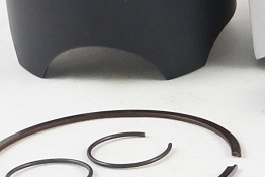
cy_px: -100
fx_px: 1480
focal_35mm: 201
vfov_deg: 6.7
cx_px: 505
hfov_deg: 9.6
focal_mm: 10.9
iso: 500
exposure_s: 1/125
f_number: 3.5
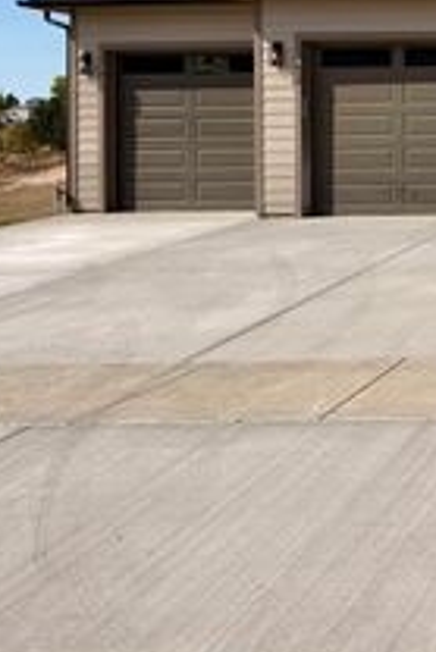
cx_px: 734
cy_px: 111
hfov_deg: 18.7
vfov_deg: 32.3
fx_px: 1088
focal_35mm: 60
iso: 80
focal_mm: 6.76
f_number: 1.78
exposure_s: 1/5714
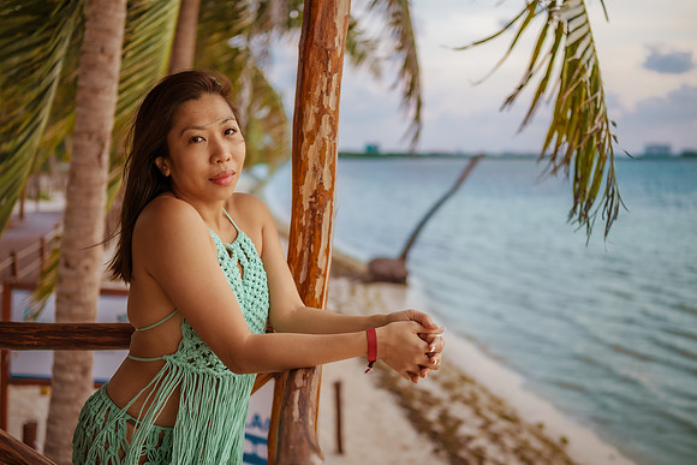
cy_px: 232
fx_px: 721
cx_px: 348
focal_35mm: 37
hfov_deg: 51.6
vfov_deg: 35.7
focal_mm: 35
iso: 200
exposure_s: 1/320
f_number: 1.8
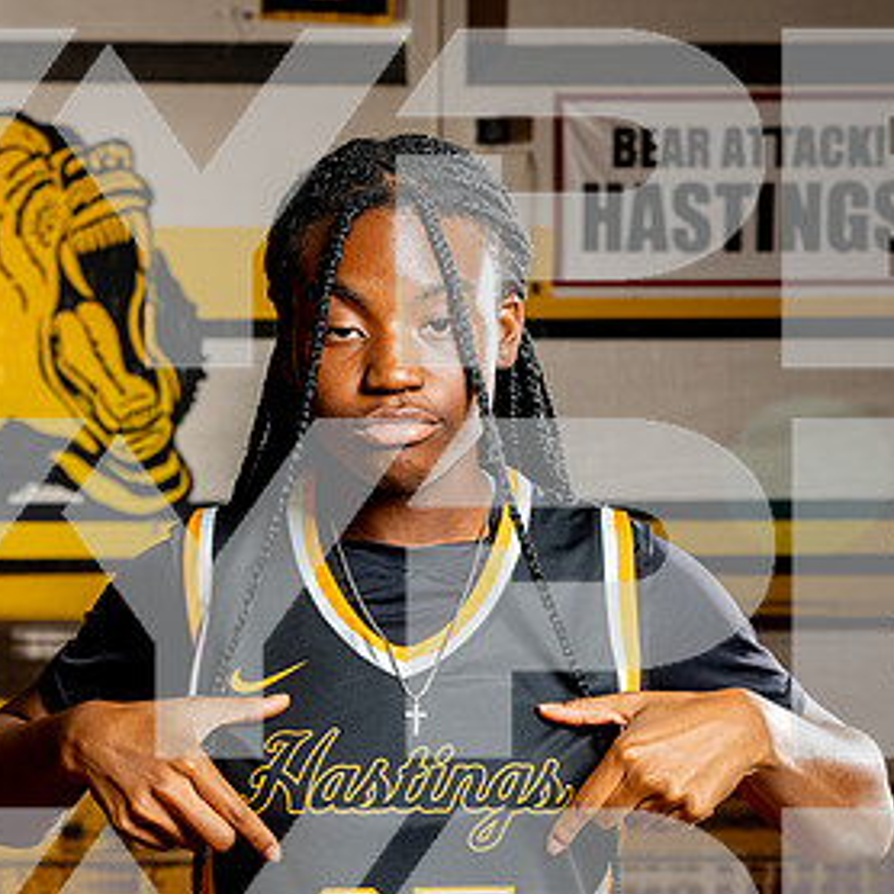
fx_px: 2980
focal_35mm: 102
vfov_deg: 17.0
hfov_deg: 17.0
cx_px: 342
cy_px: 583
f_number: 8
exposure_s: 1/250
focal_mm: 55
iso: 800
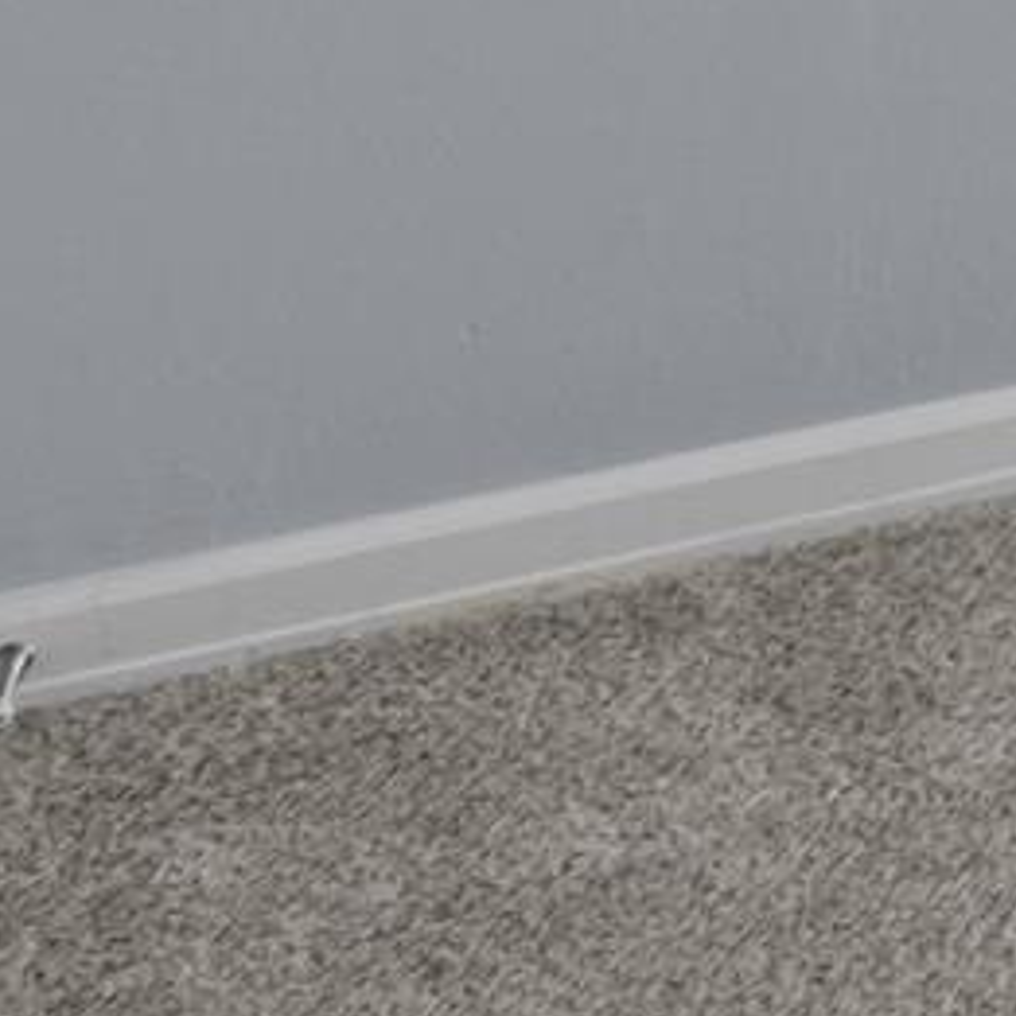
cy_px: -1353
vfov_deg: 11.9
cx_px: 4080
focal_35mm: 122
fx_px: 4051
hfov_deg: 8.1
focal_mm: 10
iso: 200
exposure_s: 1/2.5
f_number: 8
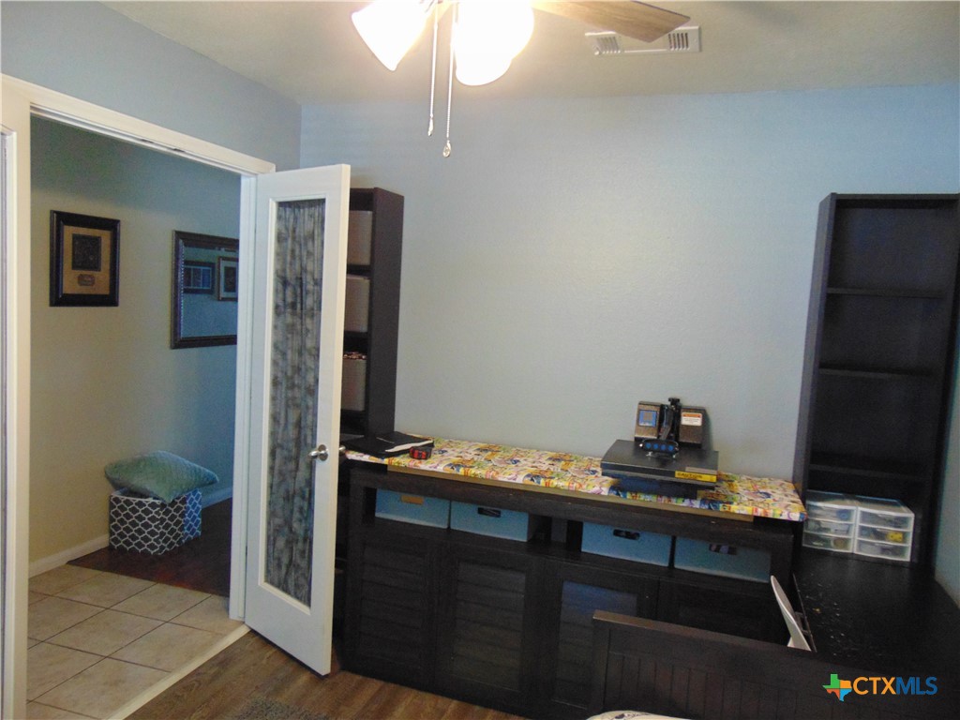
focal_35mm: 25
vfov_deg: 54.9
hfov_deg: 69.4
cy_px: 360
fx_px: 693
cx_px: 480
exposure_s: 1/20
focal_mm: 4.5
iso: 400
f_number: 3
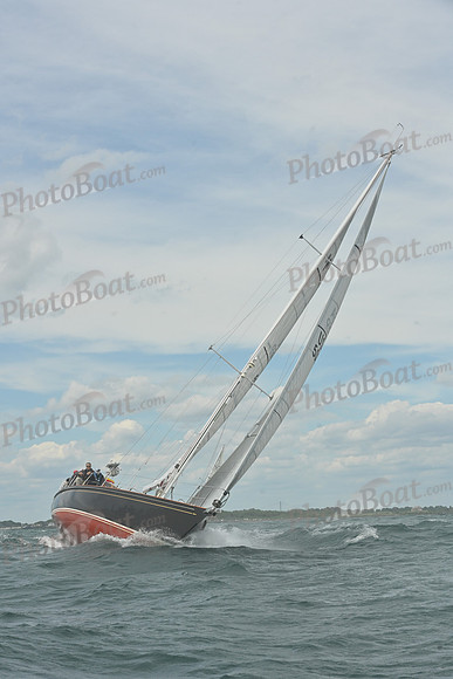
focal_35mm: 70
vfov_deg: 28.8
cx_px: 226
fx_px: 1320
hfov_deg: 19.5
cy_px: 340
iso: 320
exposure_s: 1/1250
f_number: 11
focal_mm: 70
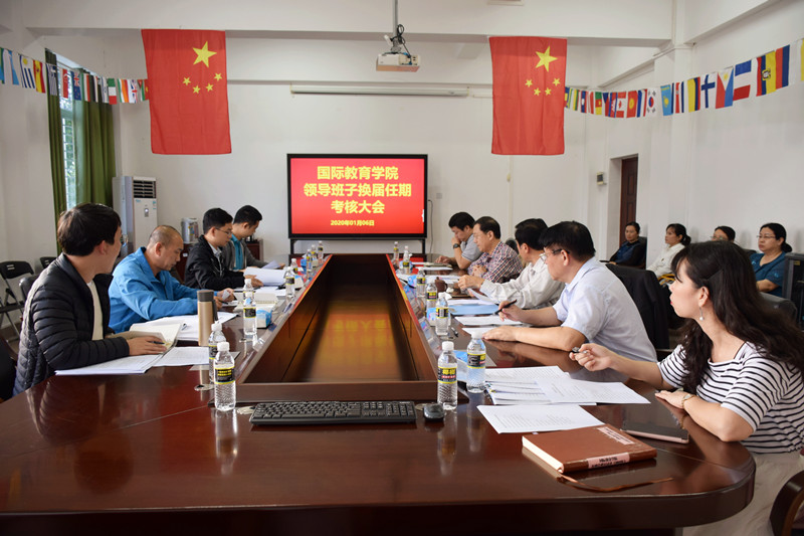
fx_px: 603
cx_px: 402
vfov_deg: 47.9
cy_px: 268
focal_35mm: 27
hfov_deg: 67.4
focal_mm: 18
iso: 450
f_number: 4
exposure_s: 1/60
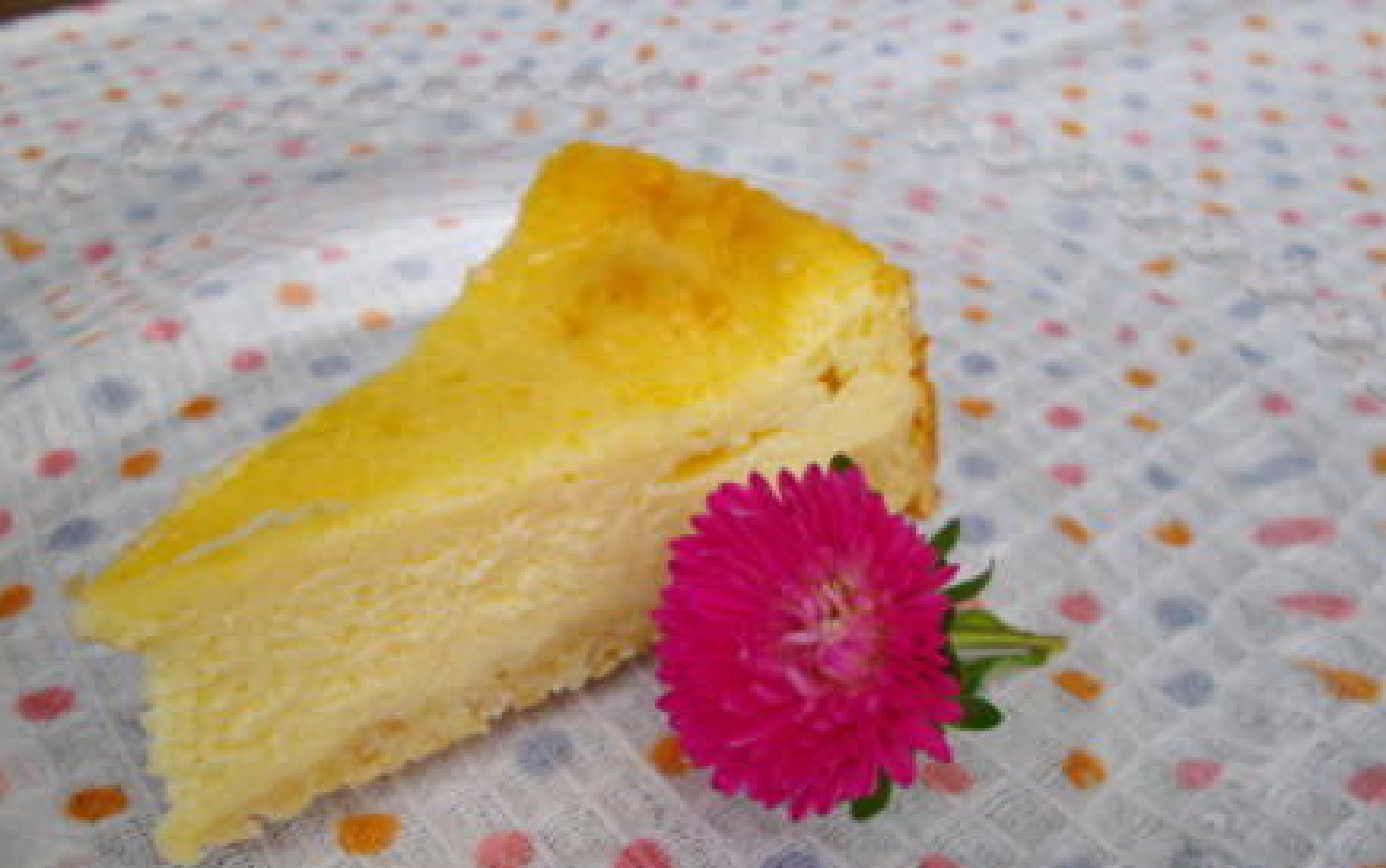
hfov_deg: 55.3
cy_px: 512
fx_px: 1323
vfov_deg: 36.2
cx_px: 709
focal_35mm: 35
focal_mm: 5.8
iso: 100
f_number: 3.5
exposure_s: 1/160
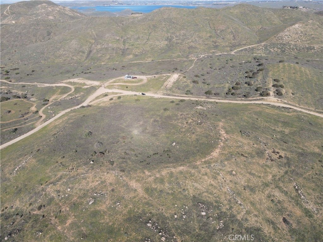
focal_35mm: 24
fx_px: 224
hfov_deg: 71.6
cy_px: 121
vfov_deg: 56.8
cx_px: 162
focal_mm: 4.5
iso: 100
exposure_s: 1/640
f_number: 2.8
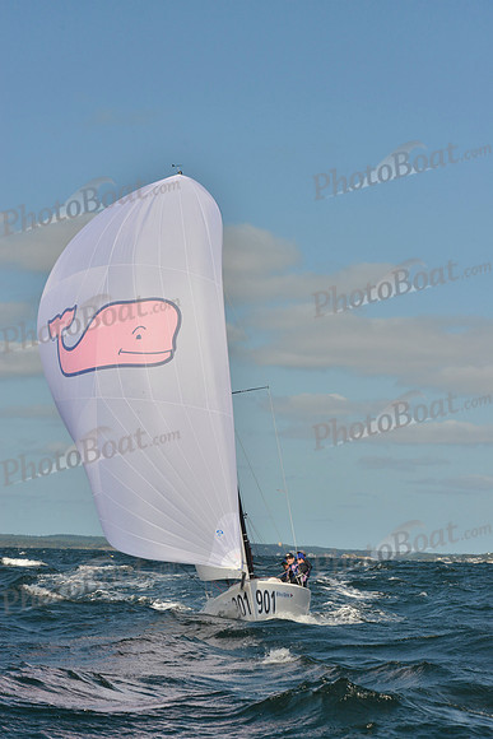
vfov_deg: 22.1
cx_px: 246
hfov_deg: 14.9
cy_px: 370
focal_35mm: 92
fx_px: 1889
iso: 400
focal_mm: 92
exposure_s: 1/1600
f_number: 11
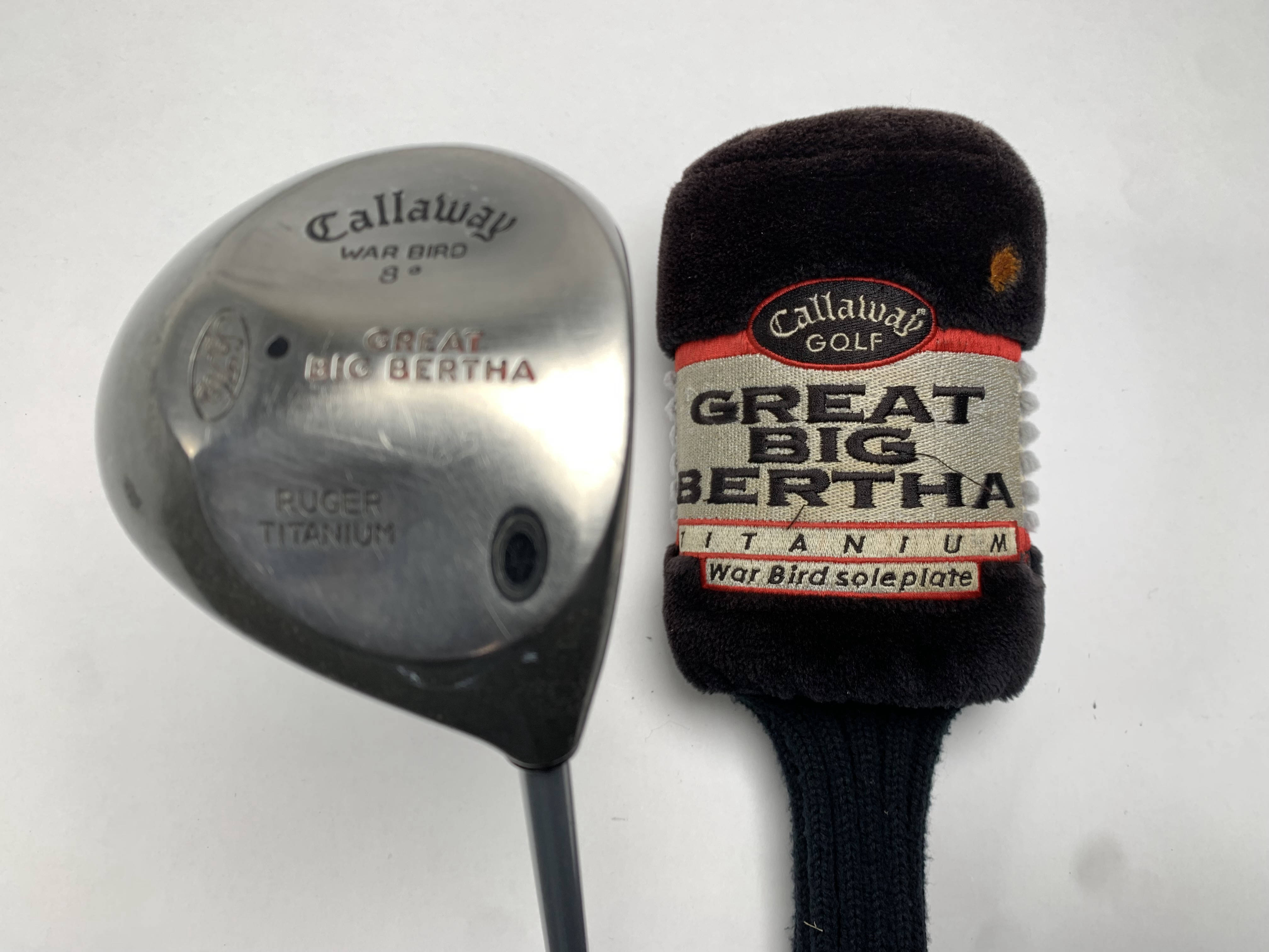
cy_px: 476
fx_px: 953
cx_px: 634
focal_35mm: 26
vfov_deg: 53.1
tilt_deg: -71.1
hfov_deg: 67.3
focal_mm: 4.25
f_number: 1.8
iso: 40
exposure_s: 1/120
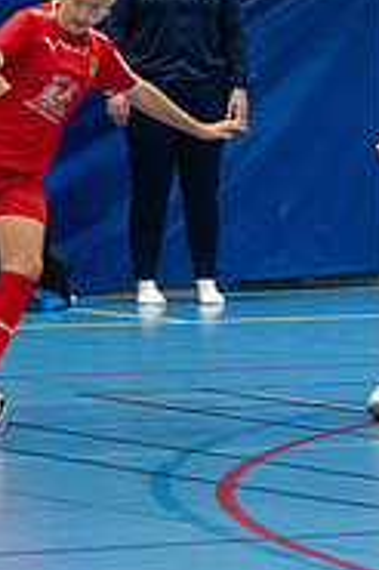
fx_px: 6186
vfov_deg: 5.3
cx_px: 49
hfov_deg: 3.5
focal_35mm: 391
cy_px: 131
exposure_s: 1/400
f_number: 3.5
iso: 5000
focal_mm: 78
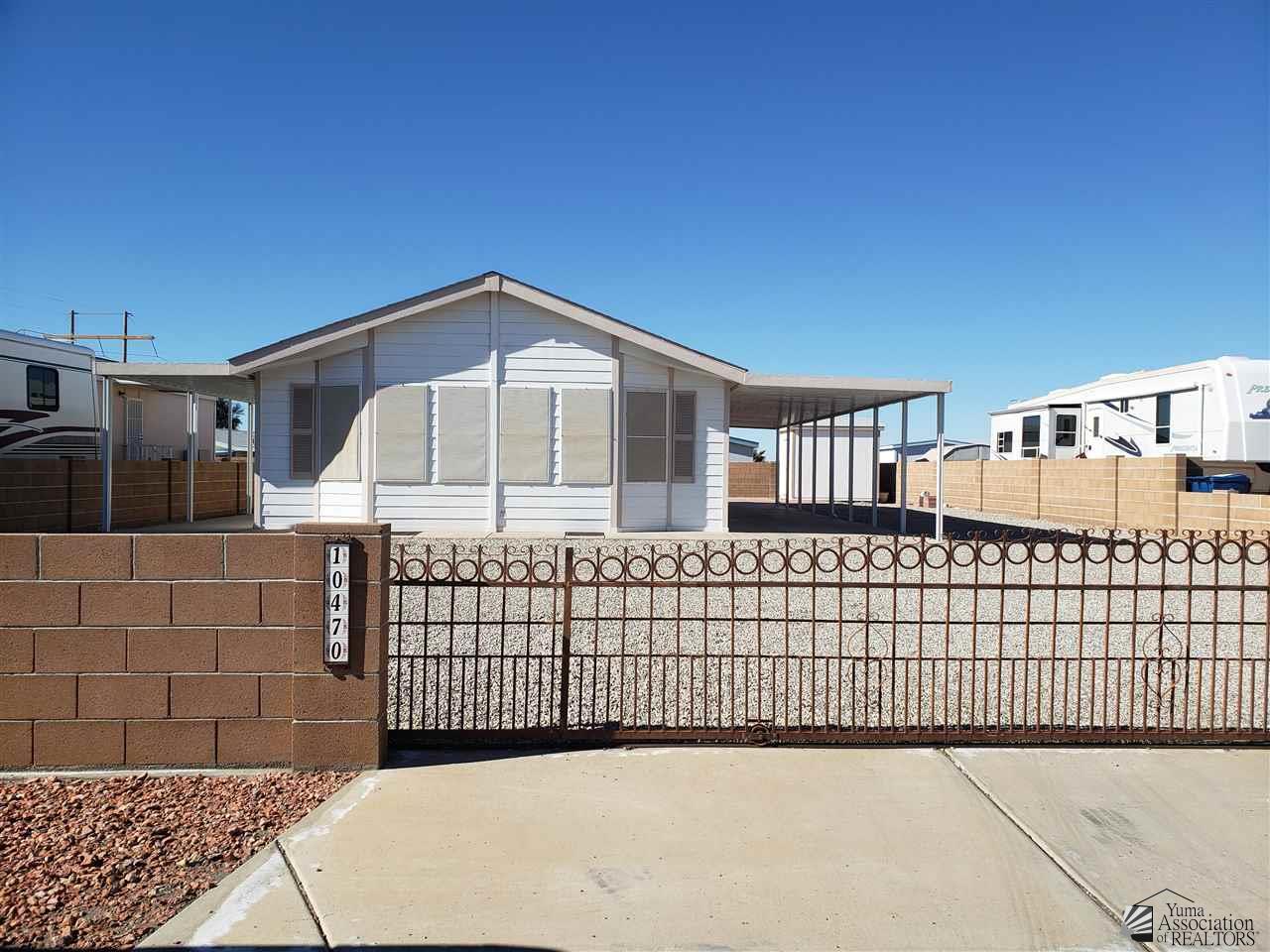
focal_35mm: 26
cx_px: 635
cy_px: 476
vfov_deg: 53.1
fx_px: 954
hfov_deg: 67.3
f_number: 2.4
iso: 50
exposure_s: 1/1951
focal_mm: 4.3
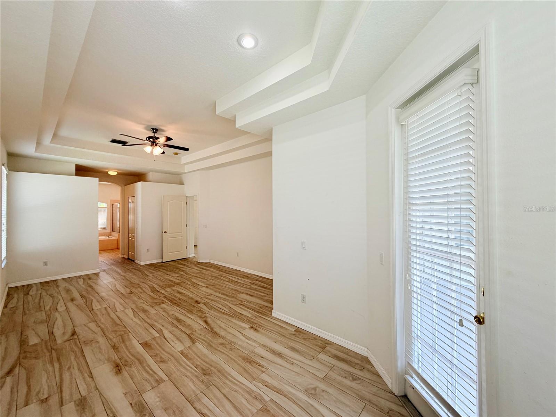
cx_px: 278
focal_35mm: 14
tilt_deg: +0.7
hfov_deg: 102.1
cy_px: 208
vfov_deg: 85.7
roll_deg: +0.5
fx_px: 225
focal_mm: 2.22
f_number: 2.2
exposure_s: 1/120
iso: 80
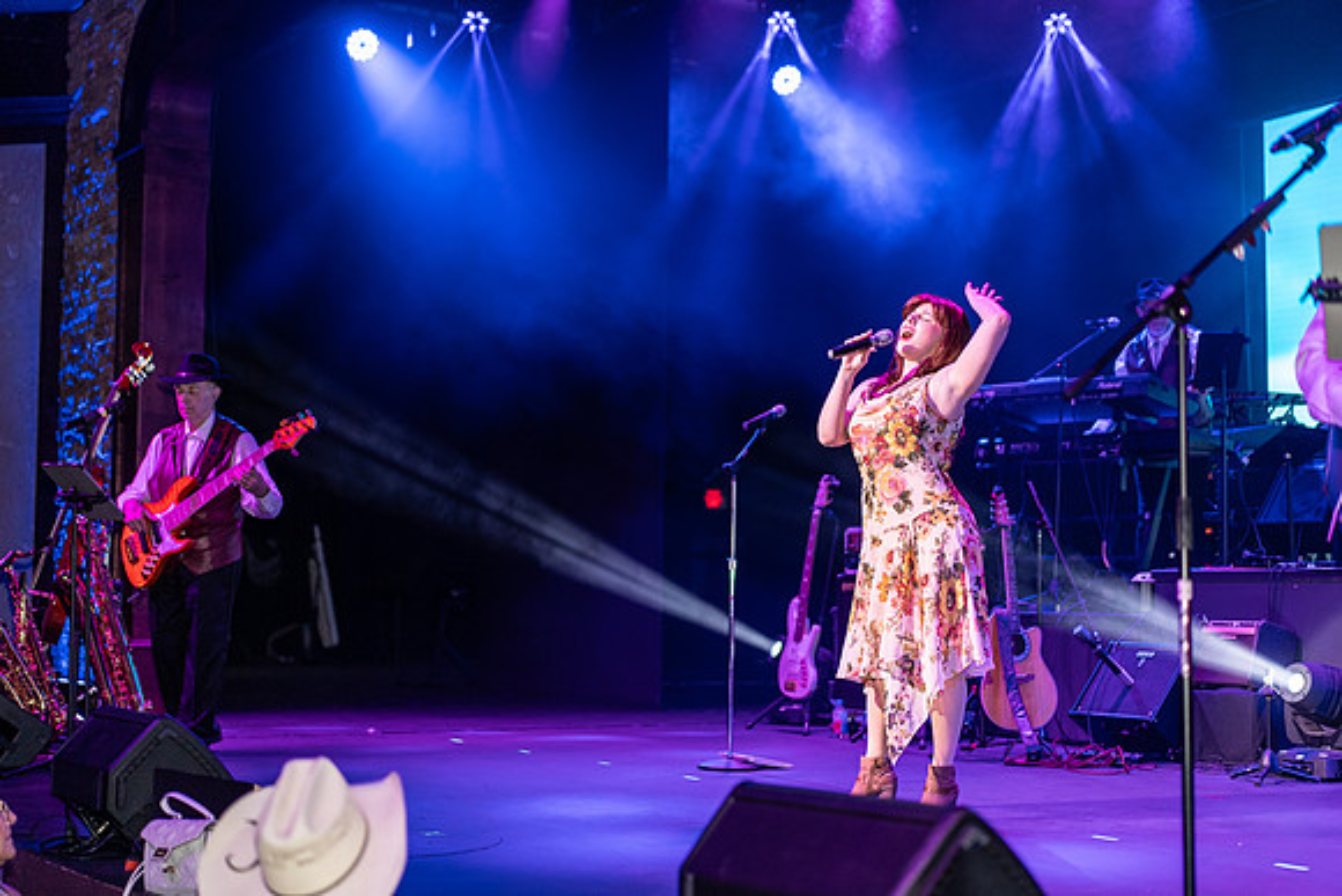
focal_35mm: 55
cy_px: 448
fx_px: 2051
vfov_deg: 24.6
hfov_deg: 36.2
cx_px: 671
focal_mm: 55
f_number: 1.8
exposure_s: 1/200
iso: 320
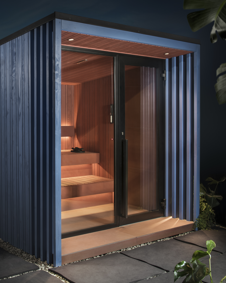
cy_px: 155
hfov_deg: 29.7
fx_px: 426
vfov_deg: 36.6
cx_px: 113
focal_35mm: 51
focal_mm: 45
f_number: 11
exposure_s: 1/60
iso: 250
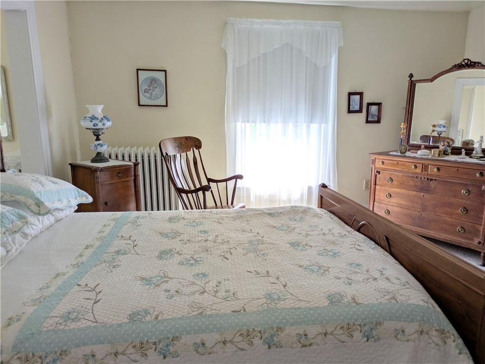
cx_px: 242
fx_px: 350
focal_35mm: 25
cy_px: 182
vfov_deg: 54.9
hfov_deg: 69.4
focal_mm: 5.43
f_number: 1.89
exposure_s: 1/266
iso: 44
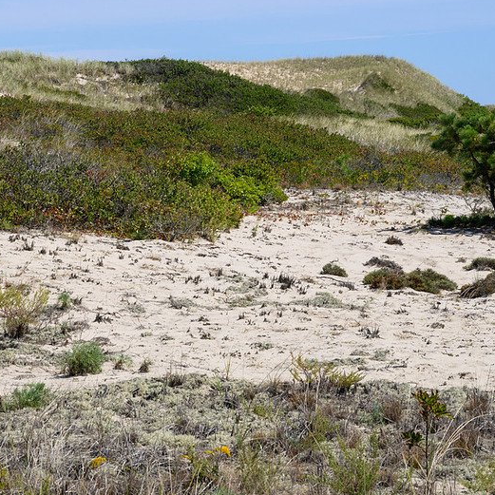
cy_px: 154
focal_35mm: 156
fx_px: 2524
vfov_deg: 11.2
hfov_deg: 11.2
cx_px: 132
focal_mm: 87
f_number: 14
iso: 400
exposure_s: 1/640
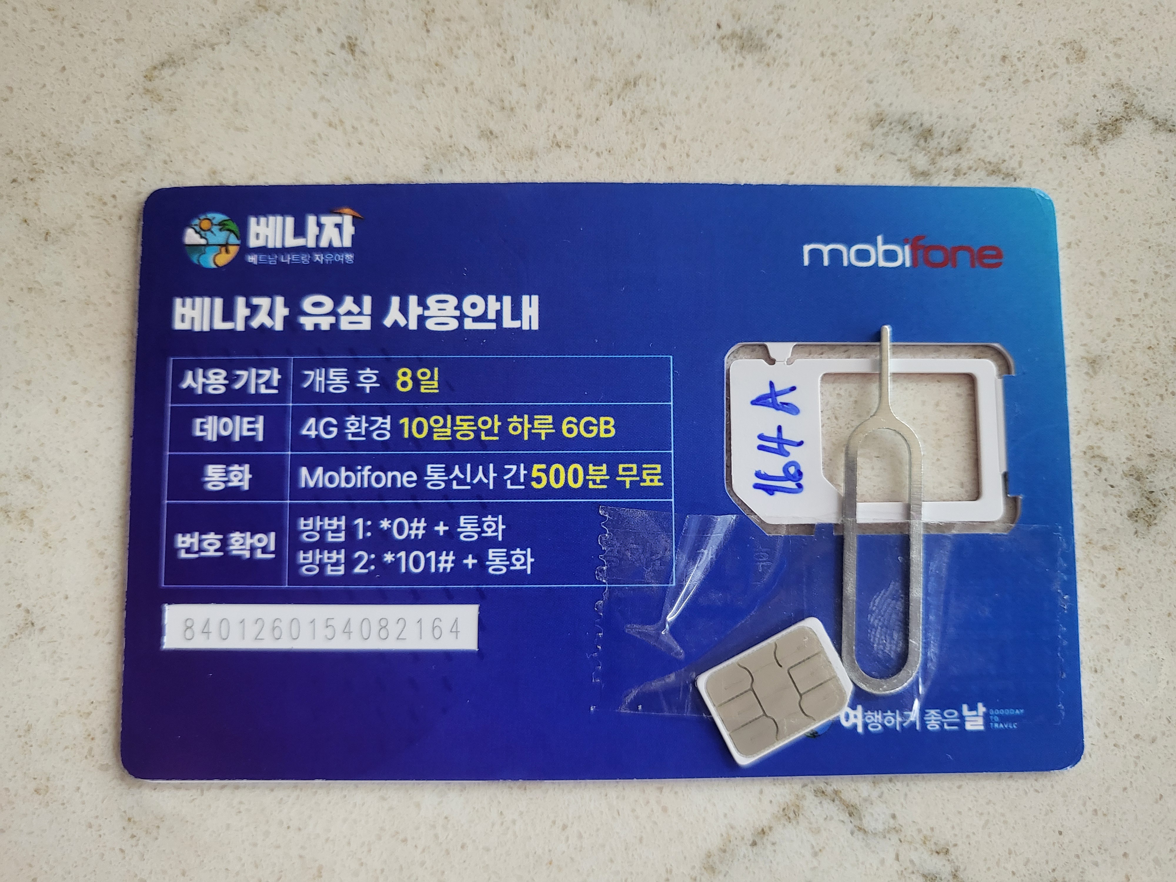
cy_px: 441
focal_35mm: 26
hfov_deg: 67.3
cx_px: 588
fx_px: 883
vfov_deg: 53.1
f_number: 1.8
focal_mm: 4.25
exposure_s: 1/40
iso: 400
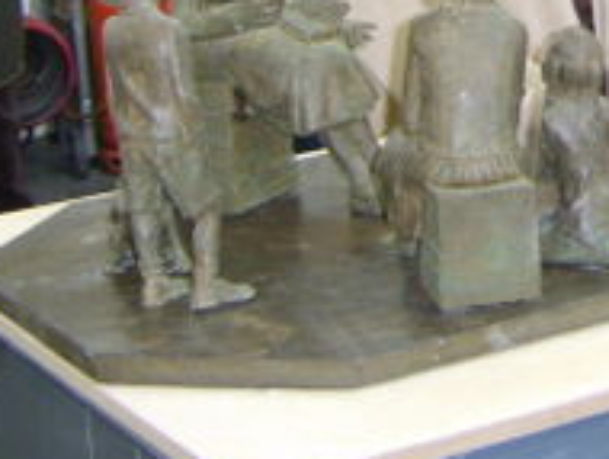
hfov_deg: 16.1
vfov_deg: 12.1
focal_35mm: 120
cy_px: -80
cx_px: 580
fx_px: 2114
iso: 75
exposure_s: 1/30
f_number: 2.8
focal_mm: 7.8
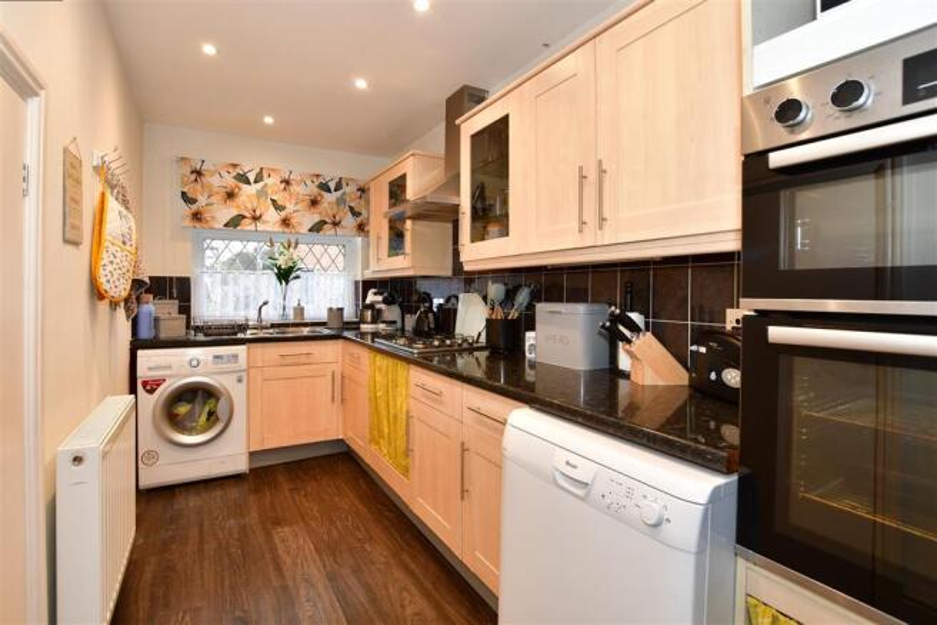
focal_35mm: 15
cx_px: 468
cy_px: 312
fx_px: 390
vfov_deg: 77.3
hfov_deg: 100.4
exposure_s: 1/15
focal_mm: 10
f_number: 5.6
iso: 250
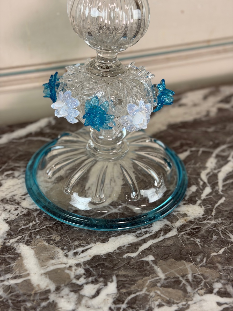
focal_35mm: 48
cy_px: 156
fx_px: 431
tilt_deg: -33.7
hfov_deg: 30.3
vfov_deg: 39.7
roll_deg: -2.3
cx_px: 116
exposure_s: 1/50
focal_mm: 6.76
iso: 80
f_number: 1.78
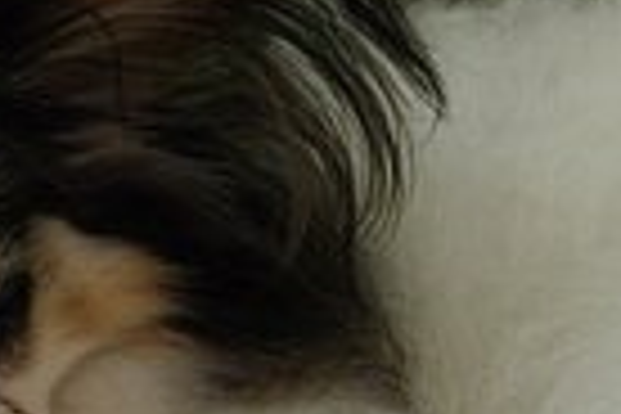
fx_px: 6710
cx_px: 50
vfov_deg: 3.5
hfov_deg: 5.3
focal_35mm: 389
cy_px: 196
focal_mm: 70
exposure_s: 1/25
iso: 800
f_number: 4.5
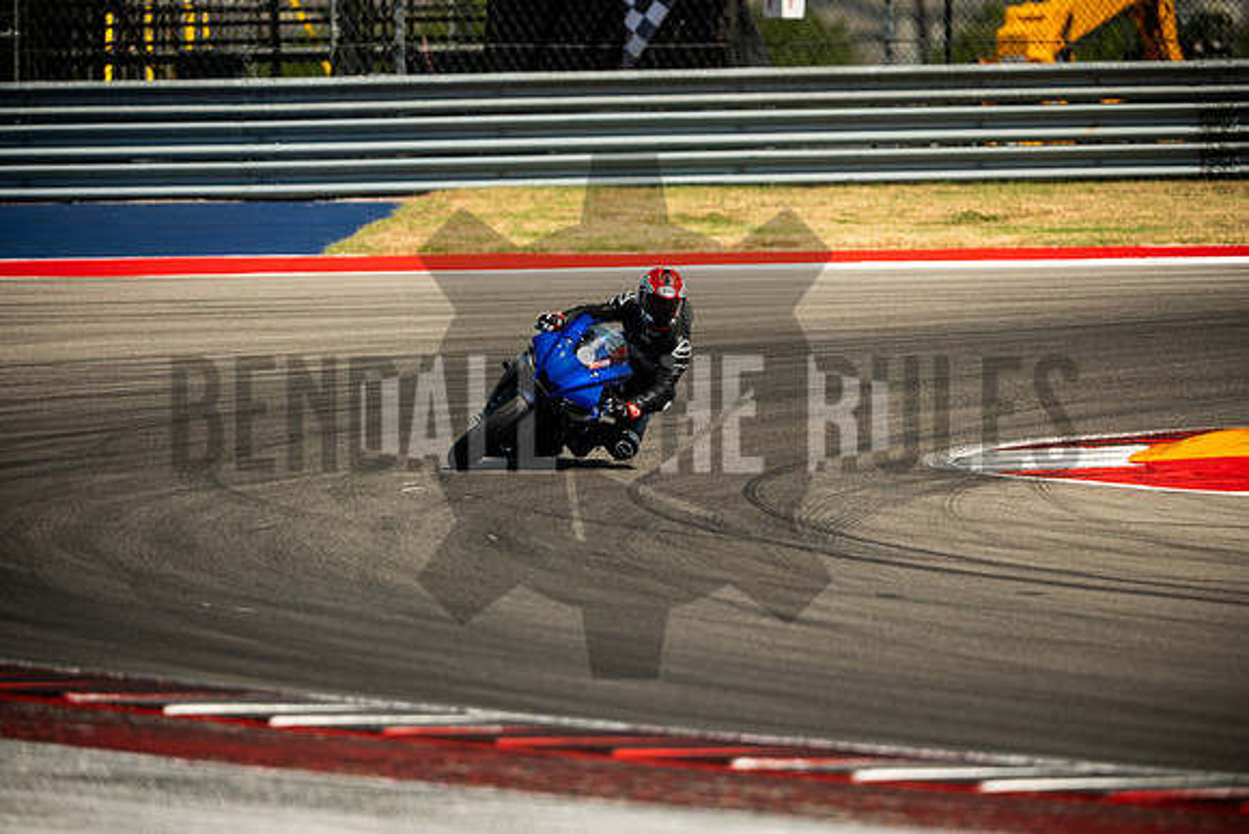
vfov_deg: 3.3
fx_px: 14574
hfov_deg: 4.9
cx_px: 624
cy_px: 417
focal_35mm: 420
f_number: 2.8
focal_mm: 280
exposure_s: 1/2000
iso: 200
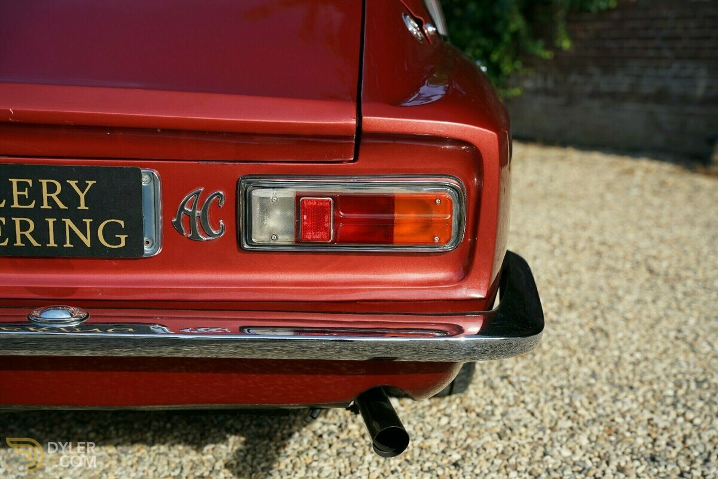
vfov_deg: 22.8
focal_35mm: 60
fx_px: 1189
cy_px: 240
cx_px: 359
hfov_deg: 33.6
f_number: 4.5
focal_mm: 59.6
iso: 100
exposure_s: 1/200
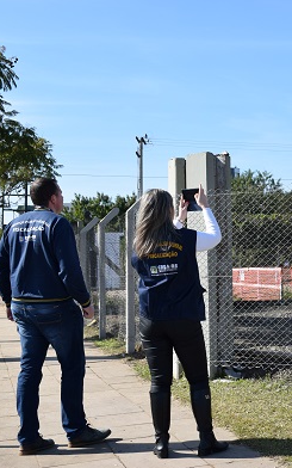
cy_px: 236
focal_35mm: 54
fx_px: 685
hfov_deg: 22.6
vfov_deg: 37.7
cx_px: 325
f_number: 9
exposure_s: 1/320
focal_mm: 23
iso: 200
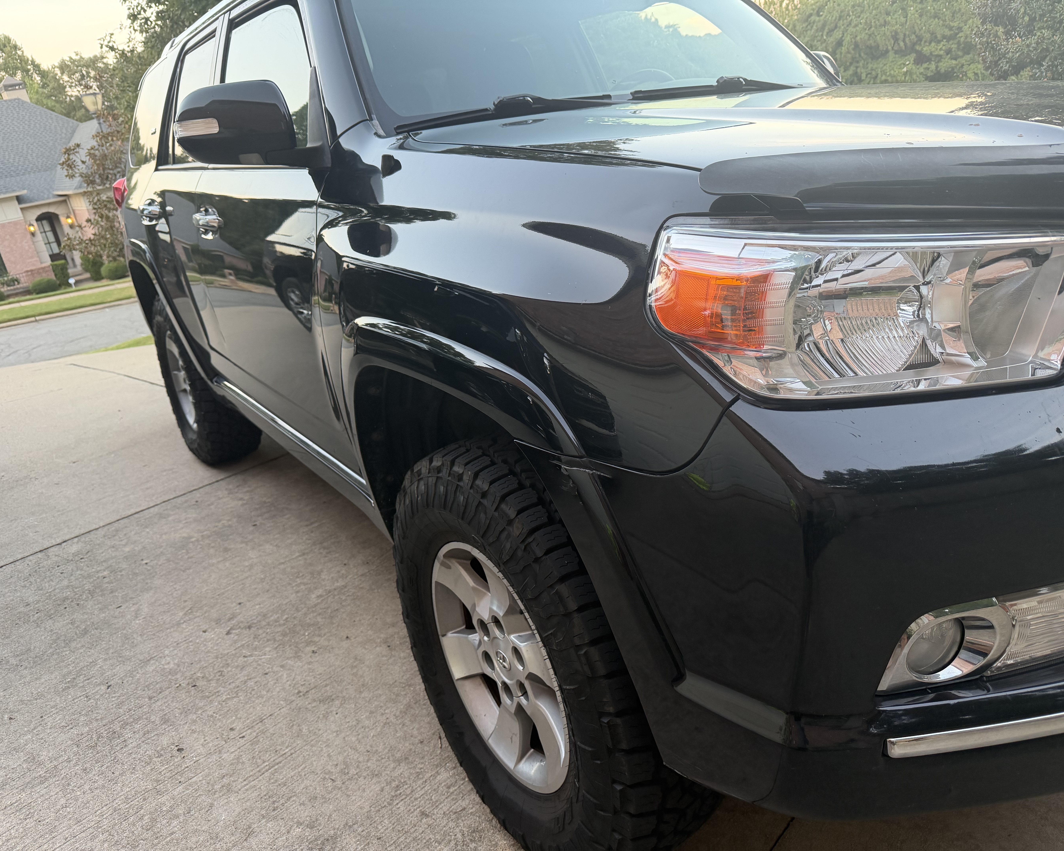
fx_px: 787
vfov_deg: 56.8
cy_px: 426
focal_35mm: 25
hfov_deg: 68.1
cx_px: 534
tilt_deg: -22.5
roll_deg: +10.0
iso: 200
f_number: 1.78
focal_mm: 6.76
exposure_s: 1/117
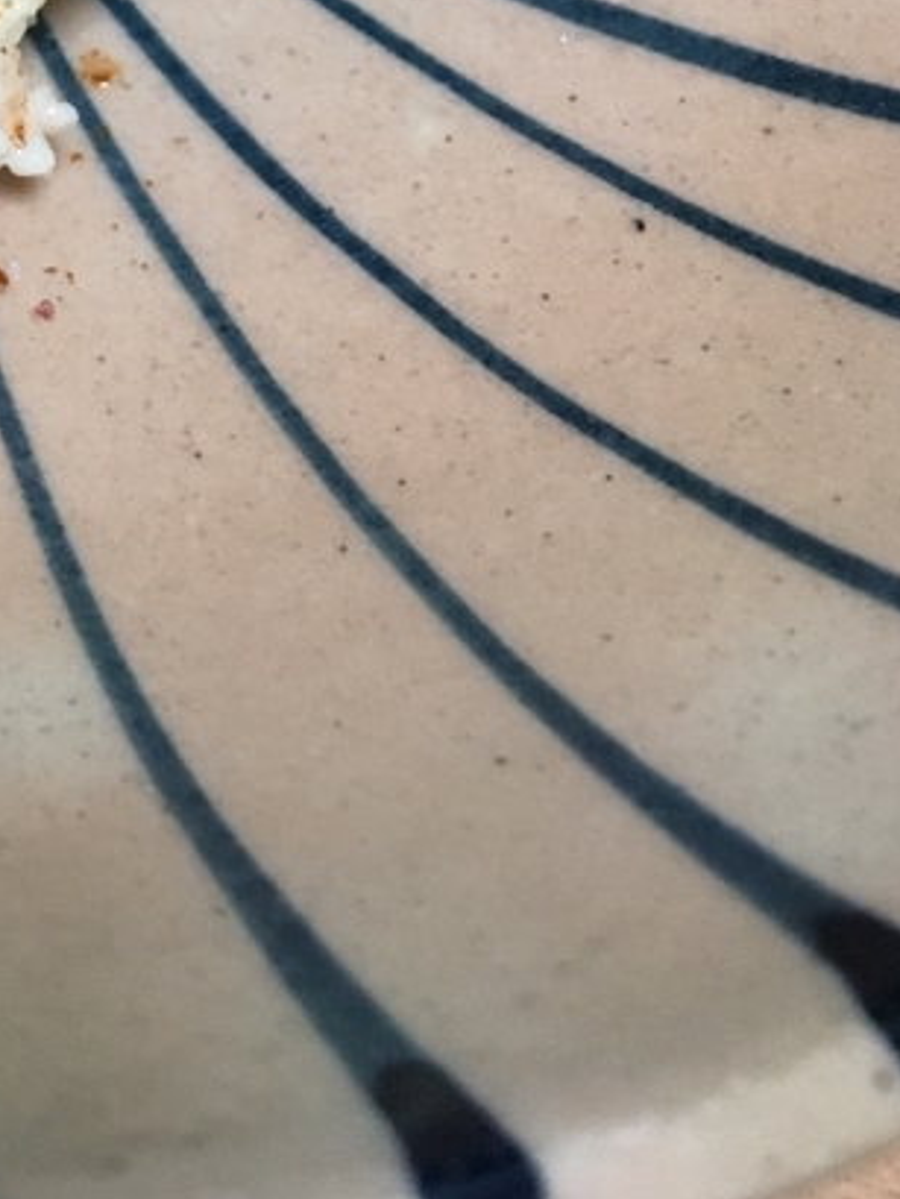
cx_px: -302
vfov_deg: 20.6
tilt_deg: -60.6
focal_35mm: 85
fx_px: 2945
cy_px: -437
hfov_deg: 16.3
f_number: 2.2
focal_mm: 4.15
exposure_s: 1/30
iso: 125
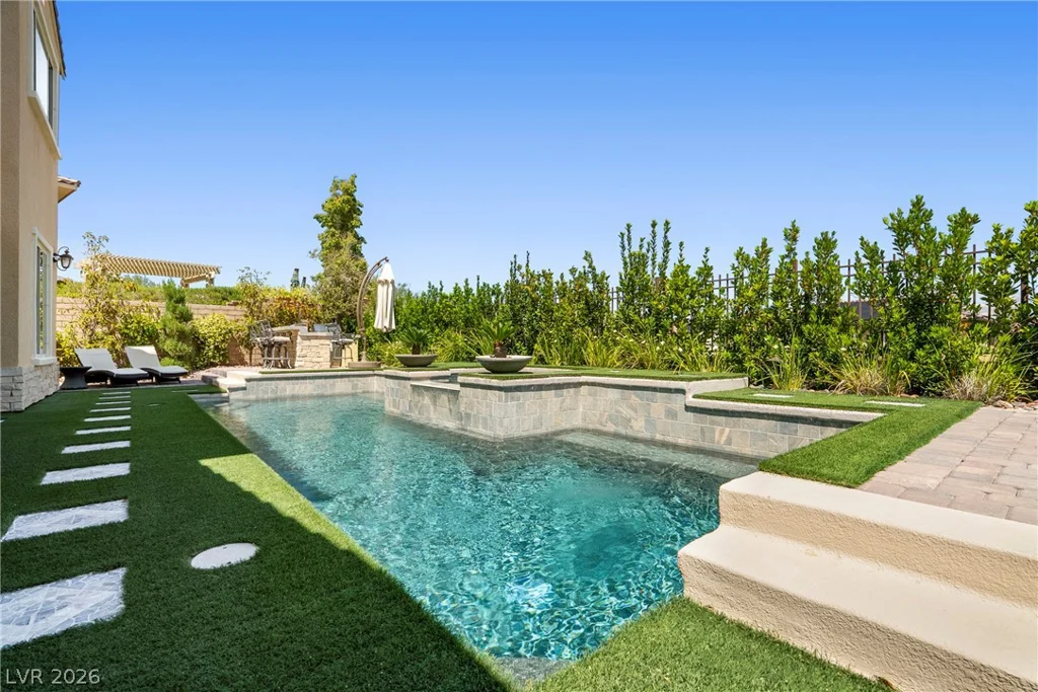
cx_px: 519
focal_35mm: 16
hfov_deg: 96.7
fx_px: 461
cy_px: 346
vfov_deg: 73.8
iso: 800
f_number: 9
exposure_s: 1/100
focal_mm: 16
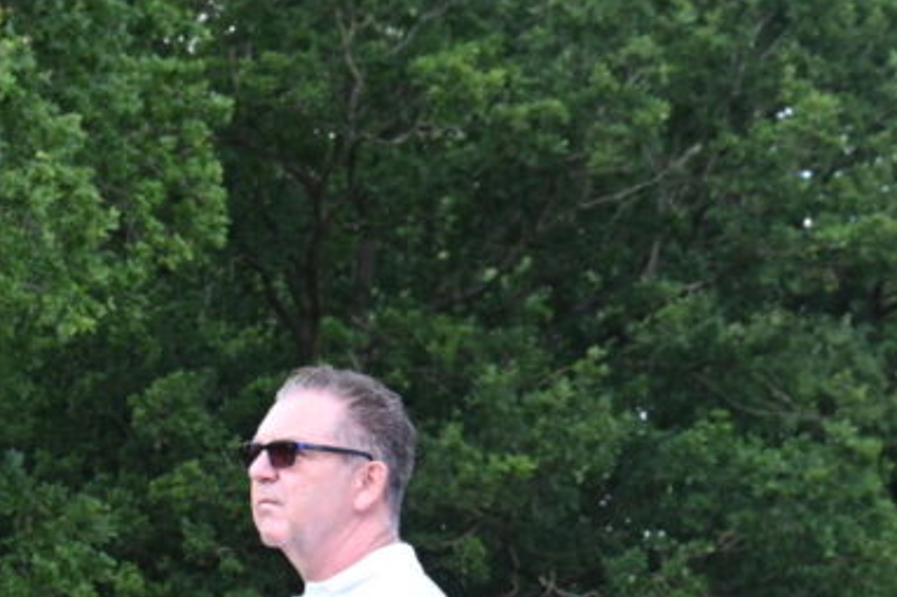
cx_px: -465
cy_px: 913
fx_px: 4533
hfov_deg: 10.9
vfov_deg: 7.4
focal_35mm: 182
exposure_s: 1/100
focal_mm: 51
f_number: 8
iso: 200
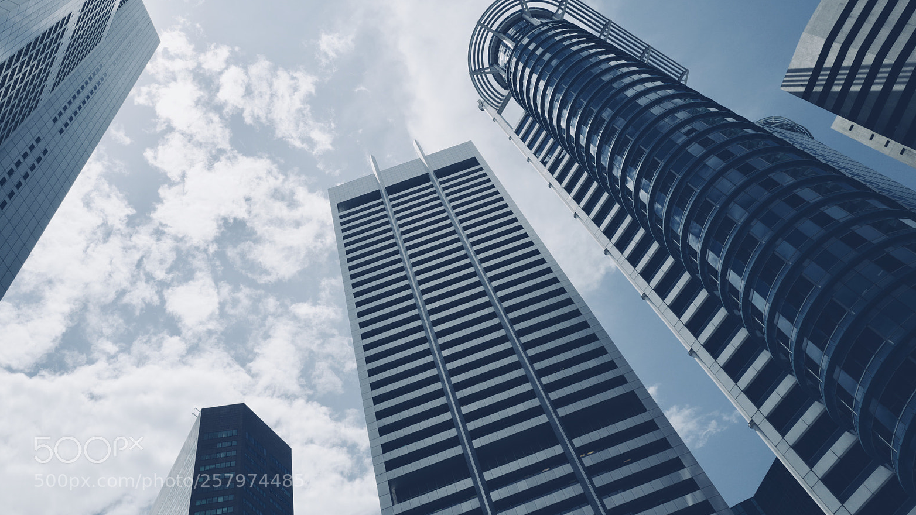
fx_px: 729
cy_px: 215
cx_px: 466
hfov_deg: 64.3
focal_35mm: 30
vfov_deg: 38.8
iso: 100
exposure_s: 1/1000
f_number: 8
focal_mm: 28
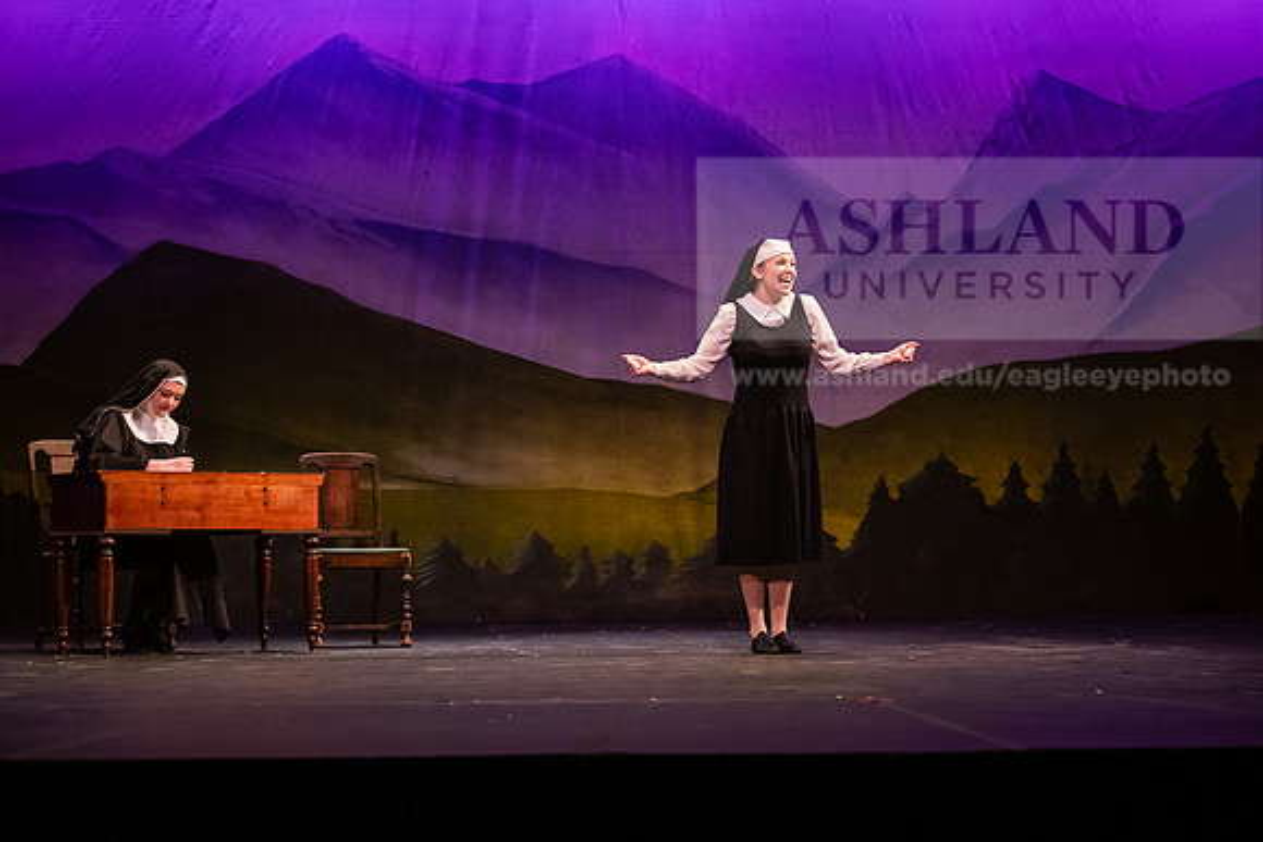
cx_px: 632
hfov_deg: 27.0
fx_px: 2632
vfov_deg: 18.2
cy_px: 421
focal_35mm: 75
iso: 3200
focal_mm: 75
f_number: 2.8
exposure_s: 1/200
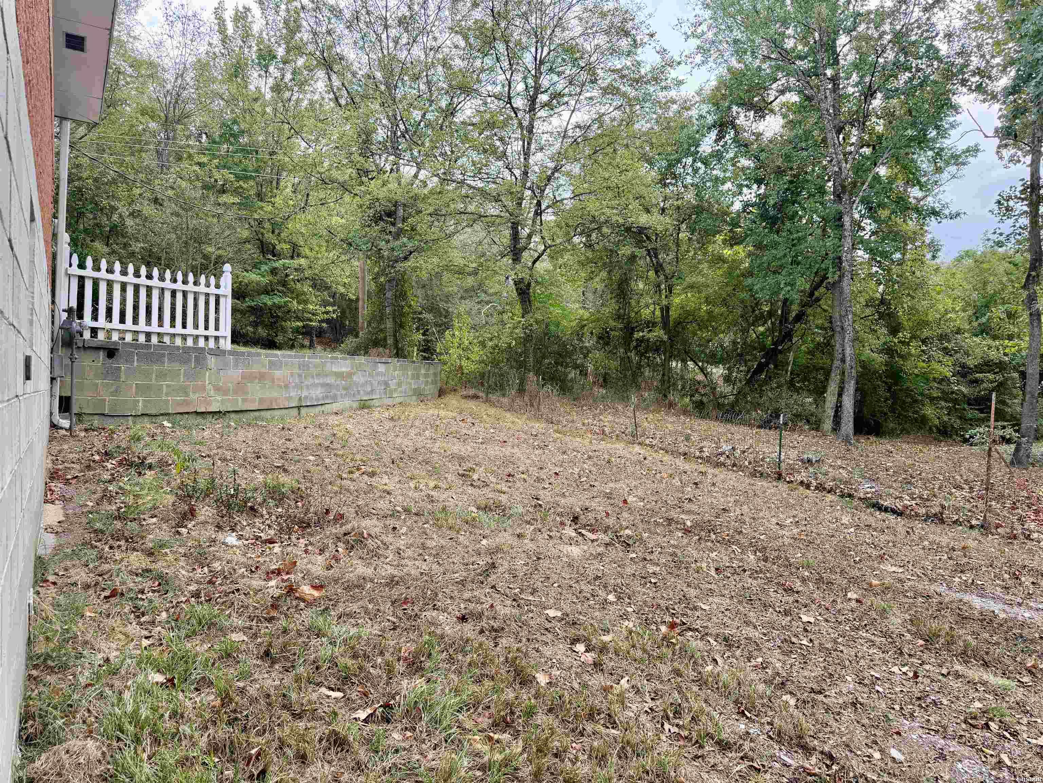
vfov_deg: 56.8
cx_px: 522
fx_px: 723
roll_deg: +0.4
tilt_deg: +0.0
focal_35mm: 24
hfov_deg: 71.6
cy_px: 392
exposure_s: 1/208
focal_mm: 6.76
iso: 80
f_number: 1.78
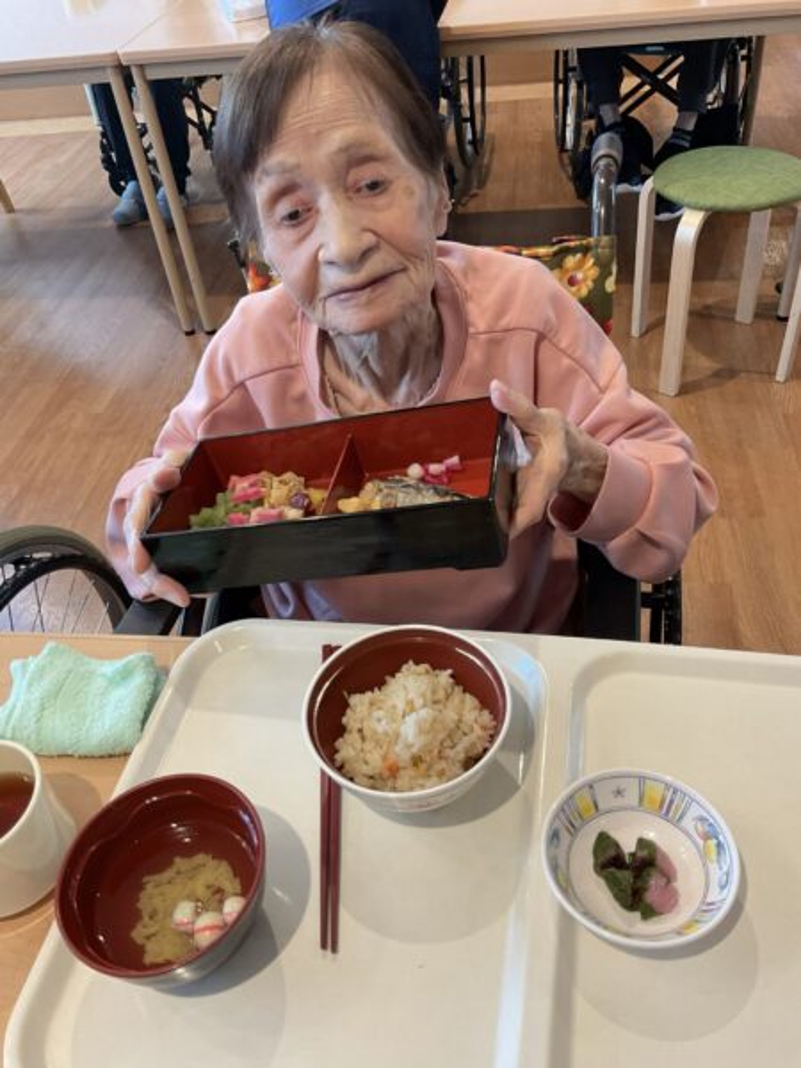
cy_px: 534
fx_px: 895
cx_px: 400
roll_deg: +10.1
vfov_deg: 61.7
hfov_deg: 48.2
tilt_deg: -42.0
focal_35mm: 29
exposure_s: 1/60
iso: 80
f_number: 1.8
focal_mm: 3
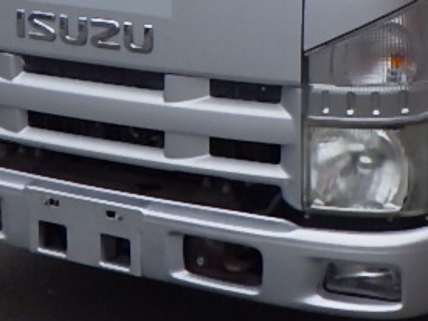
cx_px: 279
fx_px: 1286
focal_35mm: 104
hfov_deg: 18.9
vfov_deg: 13.3
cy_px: -191
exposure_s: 1/1000
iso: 250
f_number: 4.2
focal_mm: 5
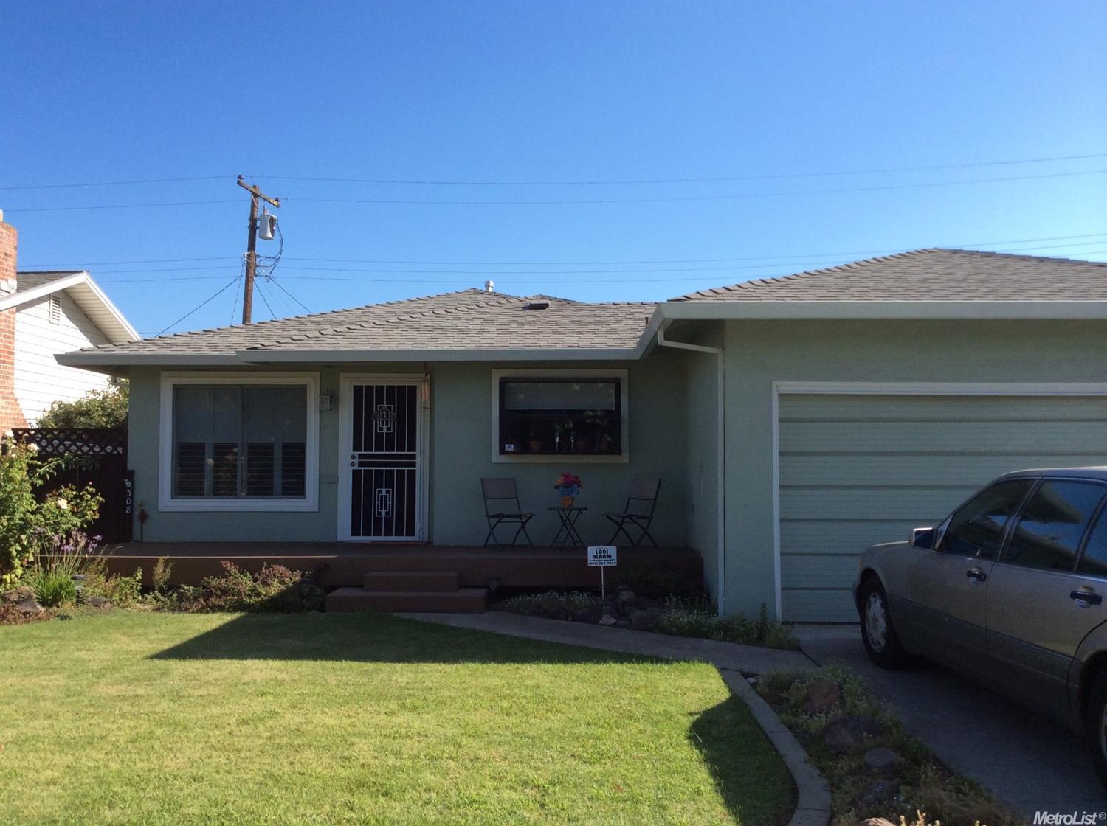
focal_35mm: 33
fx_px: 1054
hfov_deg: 55.4
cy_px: 413
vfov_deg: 42.8
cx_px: 554
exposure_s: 1/1003
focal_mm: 3.3
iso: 32
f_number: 2.4
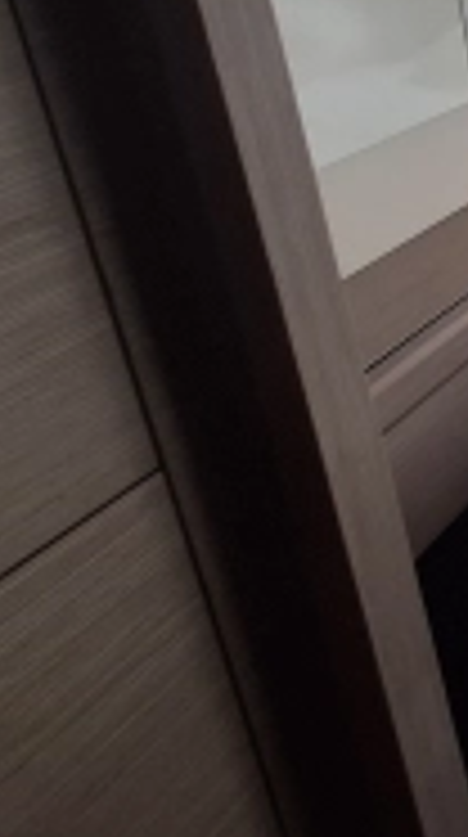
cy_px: 70
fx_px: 931
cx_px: 1197
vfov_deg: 43.8
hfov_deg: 14.1
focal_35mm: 42
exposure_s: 1/50
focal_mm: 1.74
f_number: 2.2
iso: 50
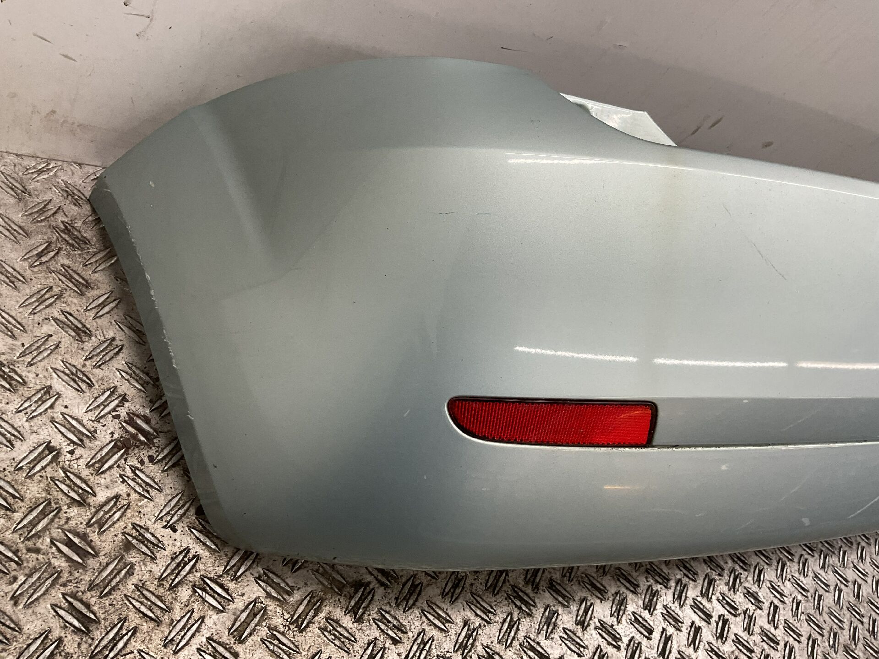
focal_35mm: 29
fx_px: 736
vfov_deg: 48.2
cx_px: 440
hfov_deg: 61.7
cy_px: 330
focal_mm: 3
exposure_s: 1/100
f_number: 1.8
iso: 50
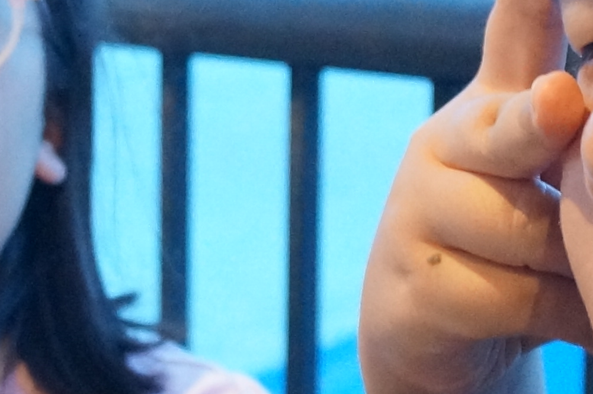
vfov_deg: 8.5
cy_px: 198
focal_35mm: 162
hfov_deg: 12.7
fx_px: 2665
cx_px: 325
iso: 2000
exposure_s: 1/60
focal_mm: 22
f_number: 4
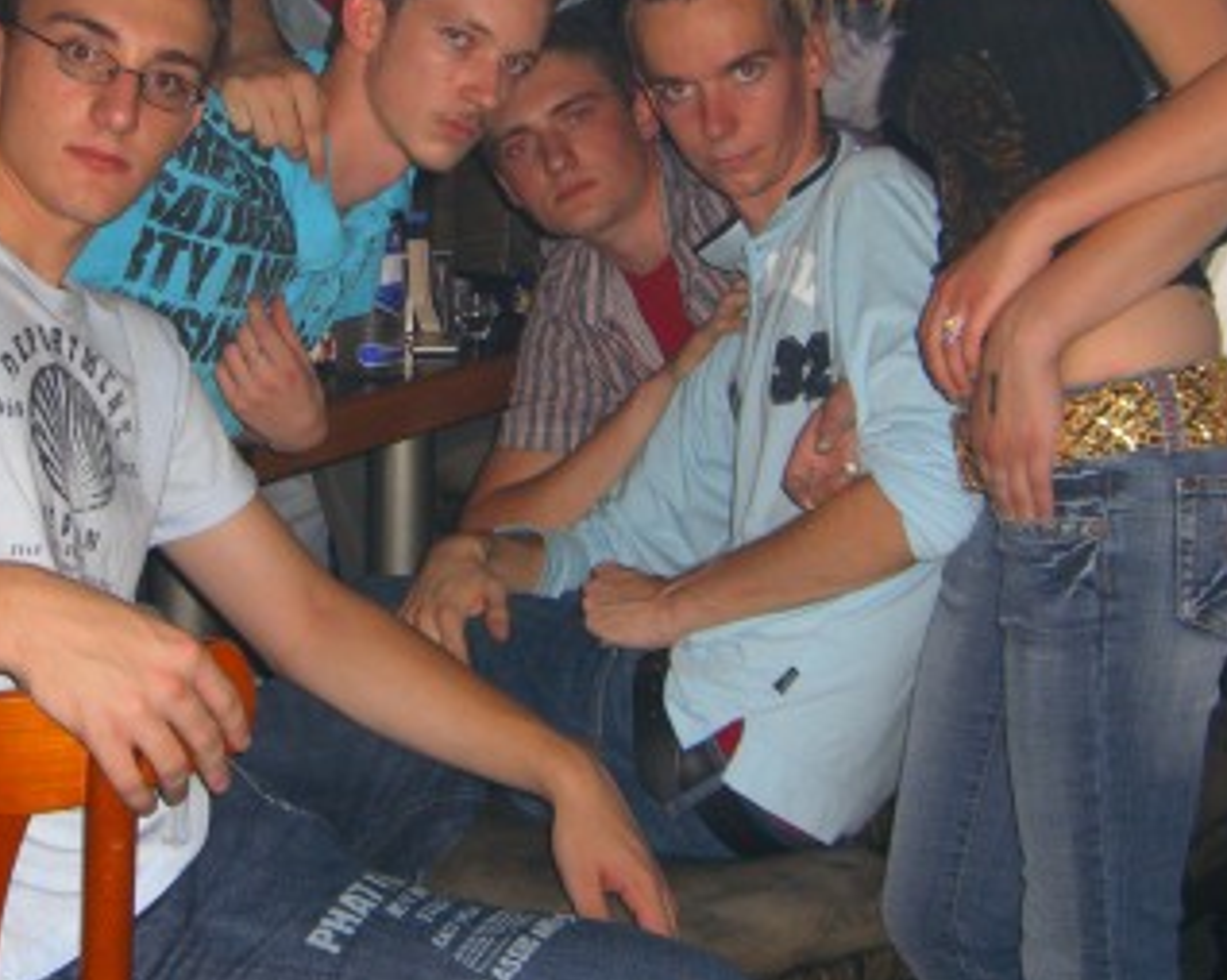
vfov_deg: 21.7
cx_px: 417
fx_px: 2540
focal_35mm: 70
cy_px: 262
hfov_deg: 27.0
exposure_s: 1/60
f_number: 2.8
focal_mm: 7.9
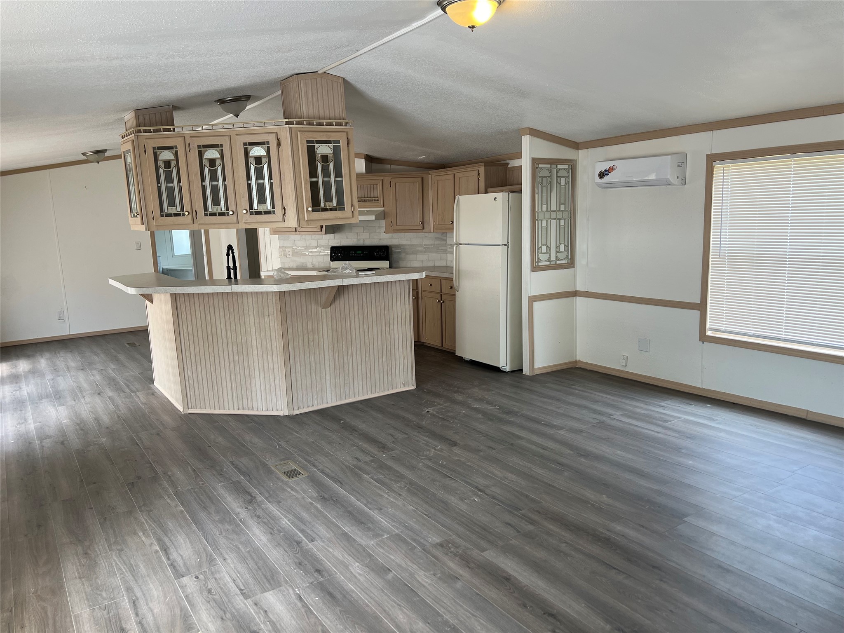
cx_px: 422
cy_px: 316
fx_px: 634
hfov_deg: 67.3
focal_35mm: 26
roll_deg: +2.2
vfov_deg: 53.1
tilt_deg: -8.6
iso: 50
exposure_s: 1/125
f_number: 1.5
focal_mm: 5.7
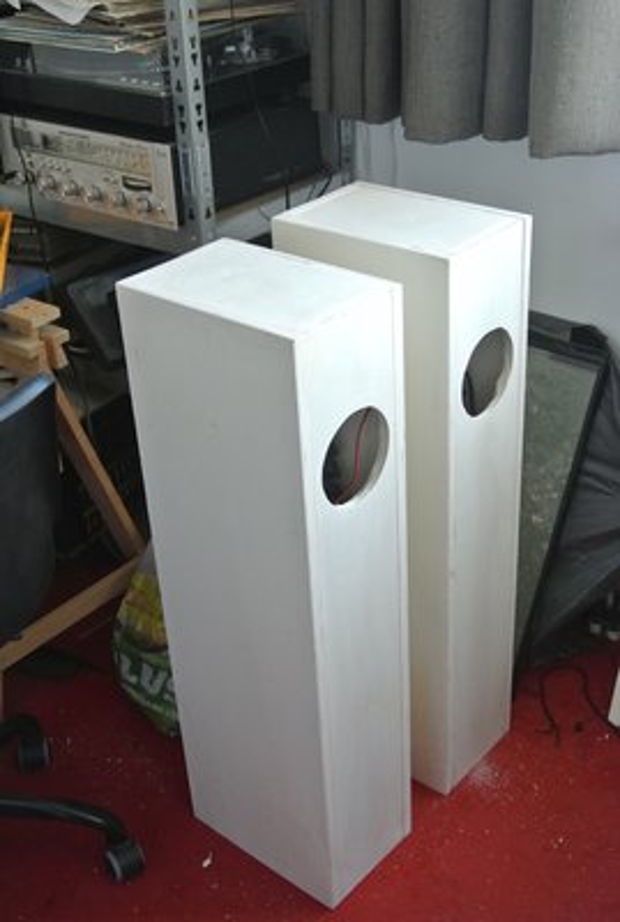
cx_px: 310
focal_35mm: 47
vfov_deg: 41.8
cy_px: 461
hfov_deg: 28.8
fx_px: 1207
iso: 1000
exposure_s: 1/60
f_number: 4.5
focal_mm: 17.7
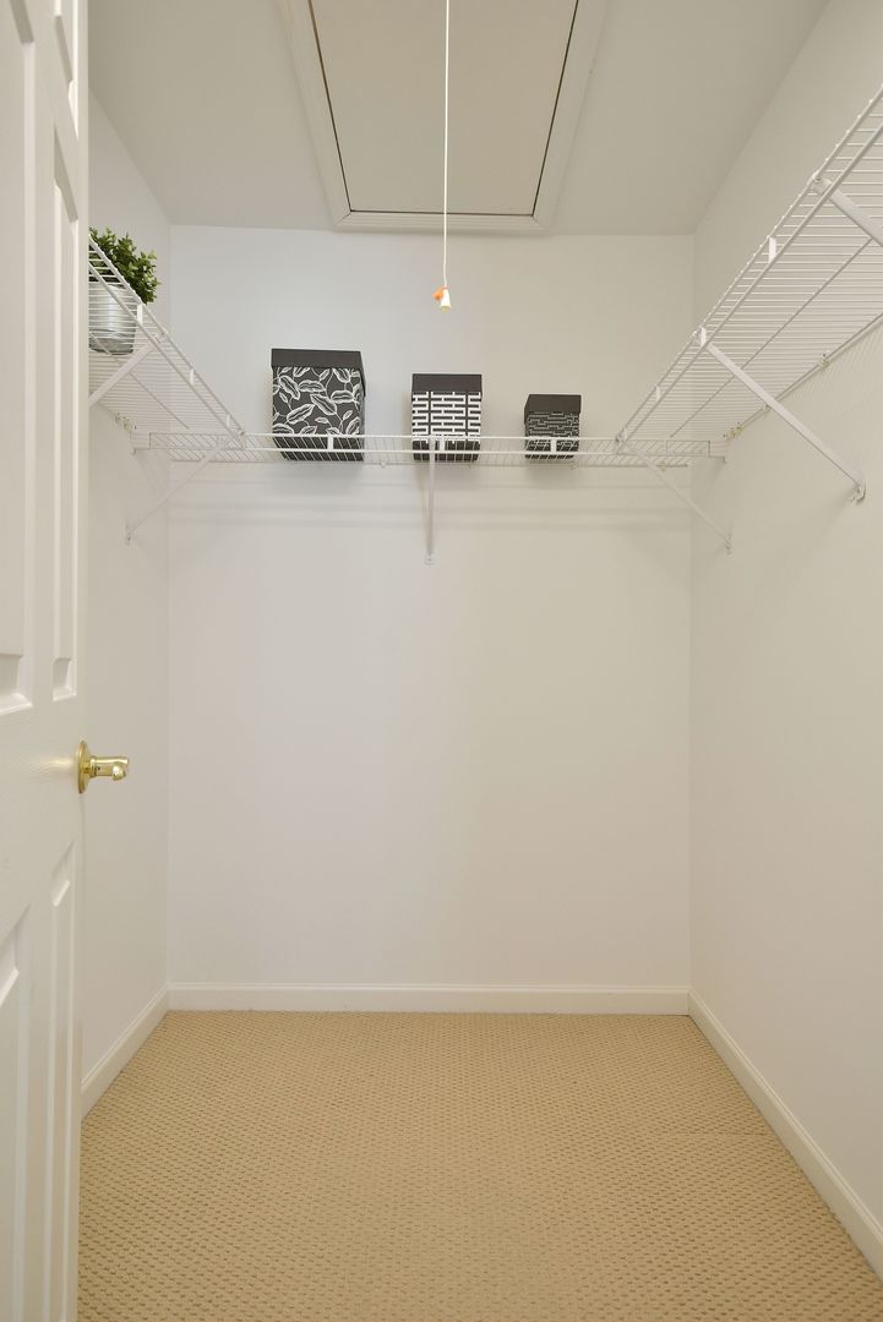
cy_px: 661
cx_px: 442
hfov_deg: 56.2
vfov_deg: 77.3
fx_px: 827
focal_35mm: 22
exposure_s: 1/13
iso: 200
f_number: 8
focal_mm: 15
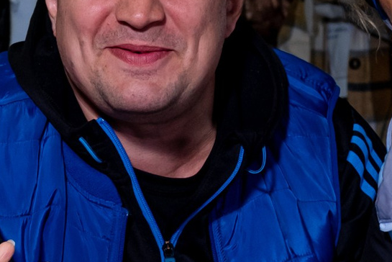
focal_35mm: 176
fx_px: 1917
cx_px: 127
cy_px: 109
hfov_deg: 11.7
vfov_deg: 7.8
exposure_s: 1/125
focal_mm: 23
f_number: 4
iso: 400
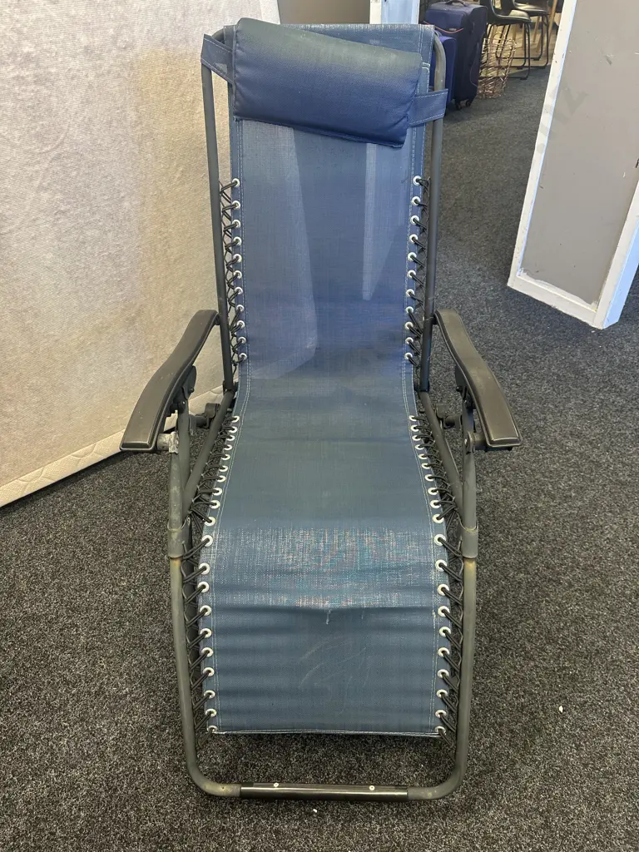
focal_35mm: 24
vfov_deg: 71.6
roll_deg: +1.1
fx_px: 591
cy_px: 426
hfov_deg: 56.8
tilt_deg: -40.3
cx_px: 320
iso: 160
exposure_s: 1/50
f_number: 1.78
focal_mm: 6.86
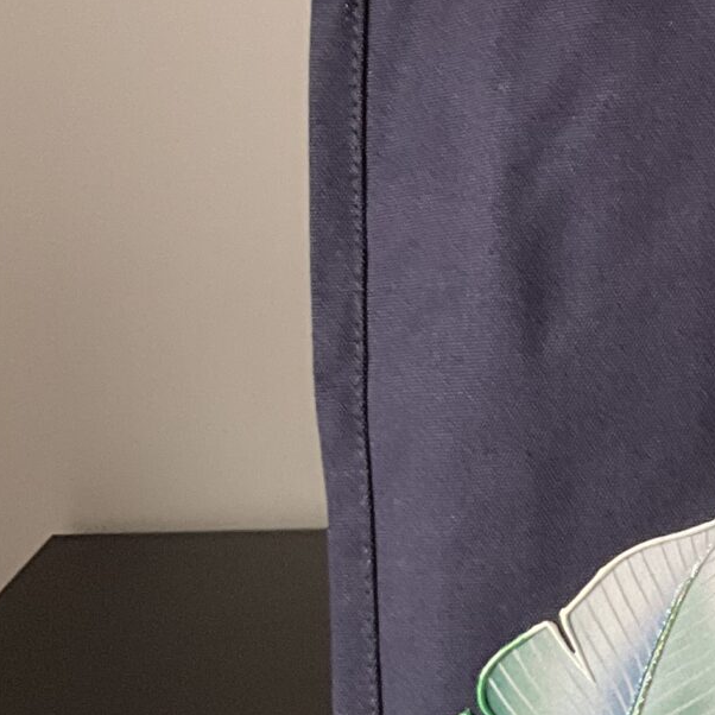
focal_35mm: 109
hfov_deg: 14.7
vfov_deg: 15.7
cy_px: 42
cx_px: 1127
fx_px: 2547
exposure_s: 1/60
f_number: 1.8
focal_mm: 3
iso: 125
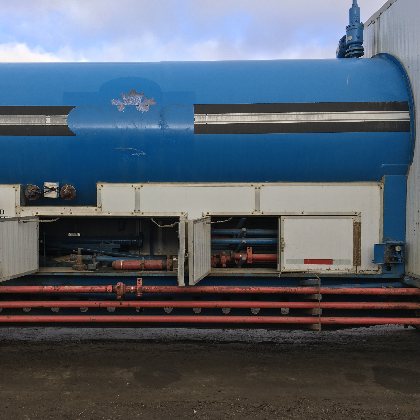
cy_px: 212
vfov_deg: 47.2
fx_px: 480
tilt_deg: -4.2
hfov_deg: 46.6
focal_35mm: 35
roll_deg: +2.0
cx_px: 148
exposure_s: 1/587
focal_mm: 4.15
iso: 25
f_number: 2.2
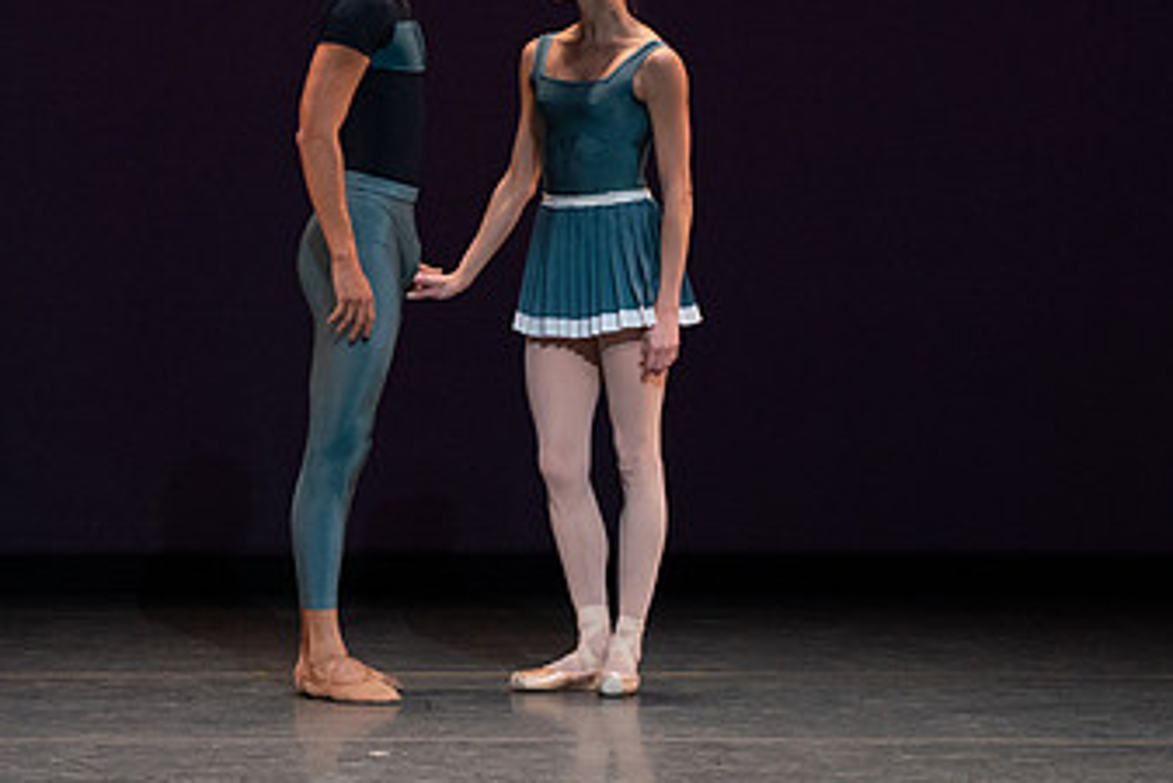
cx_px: 505
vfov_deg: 2.3
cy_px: 137
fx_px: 19916
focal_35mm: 611
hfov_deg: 3.4
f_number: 8
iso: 5000
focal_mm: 355
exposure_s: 1/400
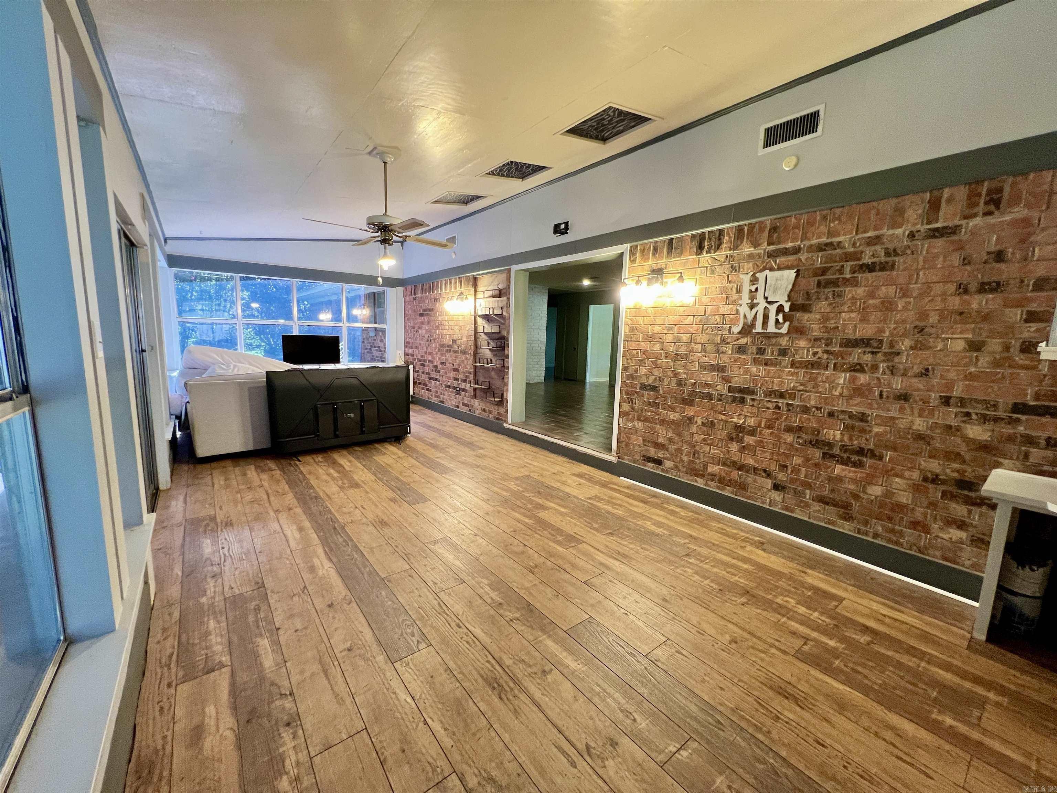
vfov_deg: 89.9
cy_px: 396
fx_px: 397
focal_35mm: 13
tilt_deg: -6.8
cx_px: 528
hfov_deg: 106.2
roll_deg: -1.5
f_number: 1.8
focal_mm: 1.57
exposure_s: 1/60
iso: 250
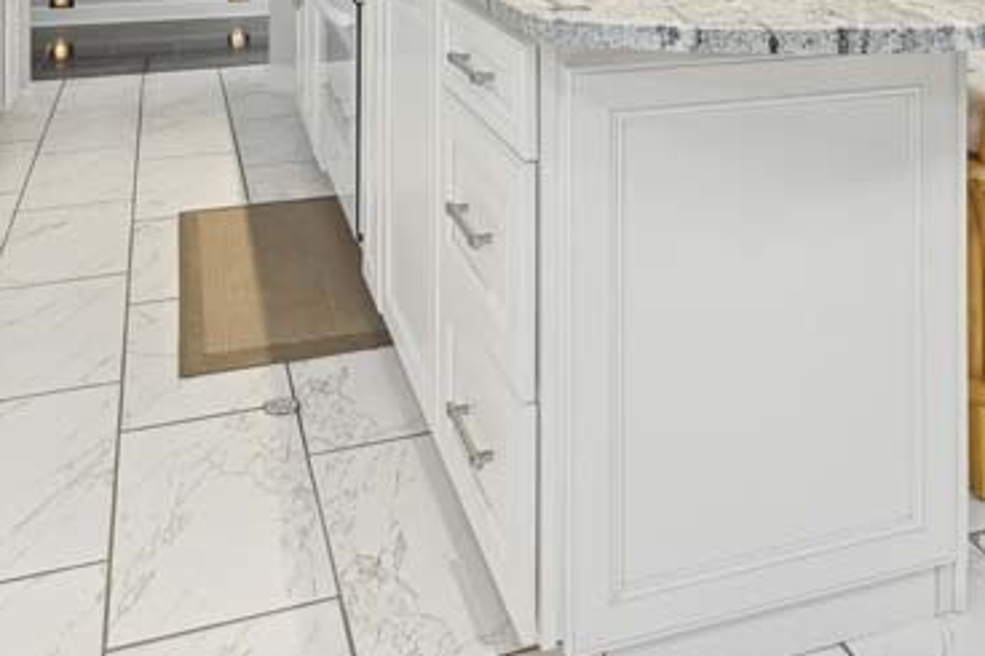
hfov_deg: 49.5
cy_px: -210
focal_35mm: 39
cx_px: 549
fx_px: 1067
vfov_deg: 27.9
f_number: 9.5
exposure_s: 1/20
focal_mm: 14
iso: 200
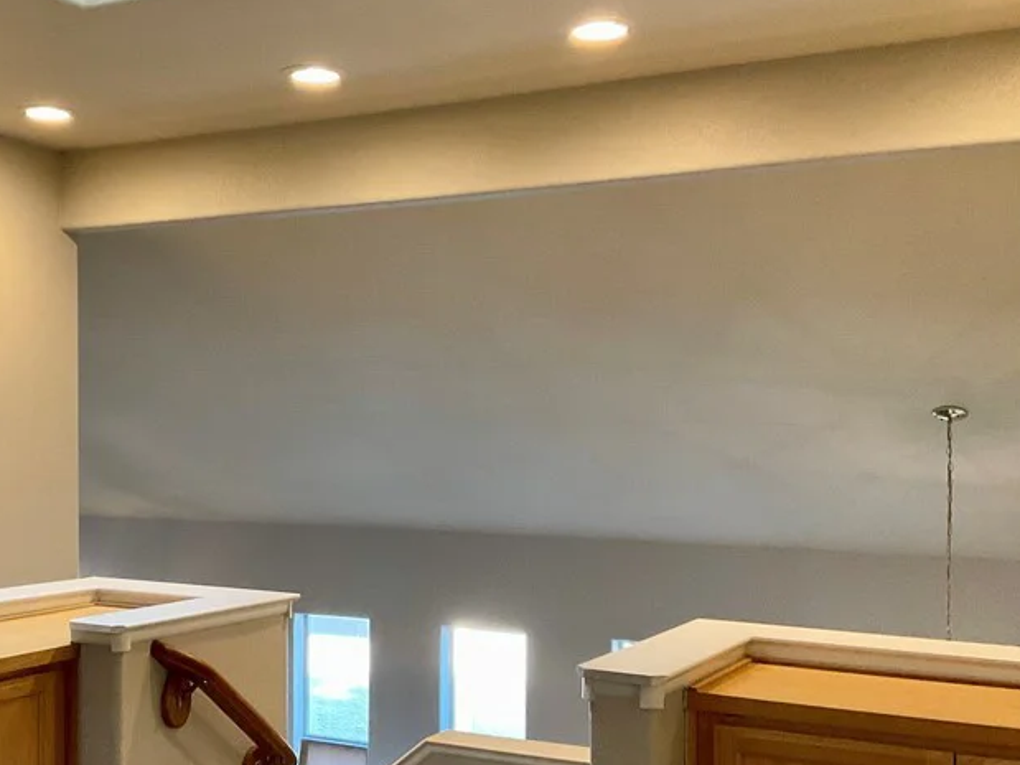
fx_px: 1414
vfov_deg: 30.2
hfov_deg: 39.2
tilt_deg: -0.7
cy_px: 440
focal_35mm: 48
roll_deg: +0.2
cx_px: 339
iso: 160
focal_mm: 3
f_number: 1.8
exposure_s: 1/60
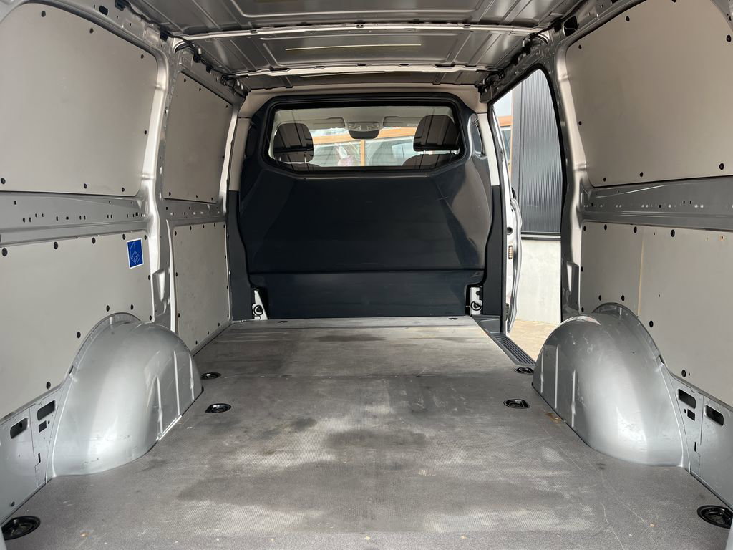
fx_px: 551
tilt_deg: -8.1
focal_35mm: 26
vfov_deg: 53.1
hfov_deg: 67.3
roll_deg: +0.3
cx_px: 366
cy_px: 275
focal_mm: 5.1
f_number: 1.6
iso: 50
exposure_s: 1/153
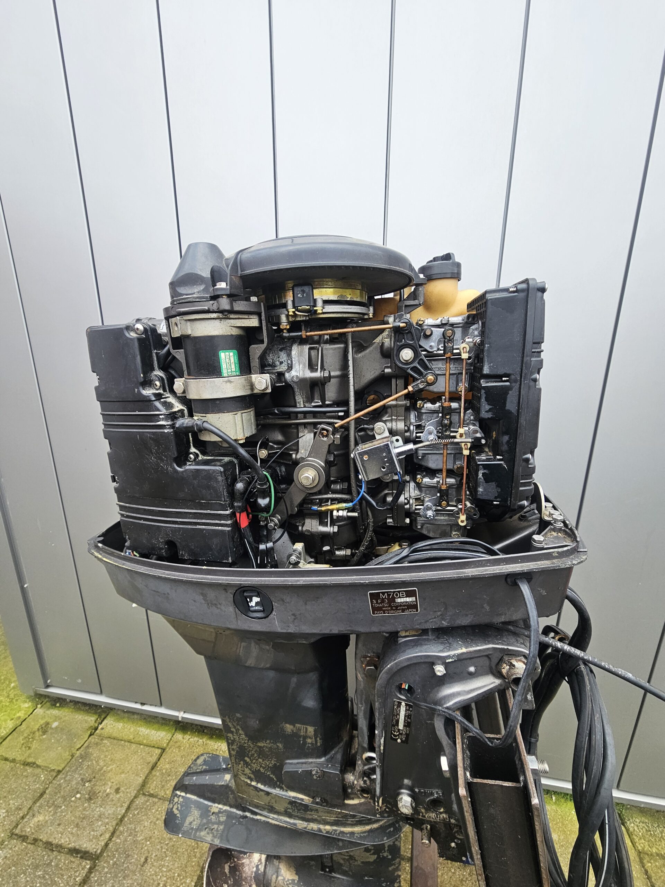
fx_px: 333
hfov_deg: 89.9
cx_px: 332
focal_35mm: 13
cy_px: 444
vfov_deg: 106.2
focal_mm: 2.2
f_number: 2.2
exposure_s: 1/212
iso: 80
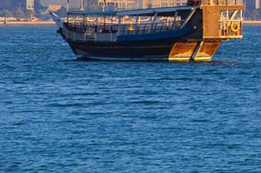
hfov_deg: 5.1
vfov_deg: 3.5
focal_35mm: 394
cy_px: -24
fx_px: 2855
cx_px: 507
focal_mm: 70
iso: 100
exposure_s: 1/200
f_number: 8
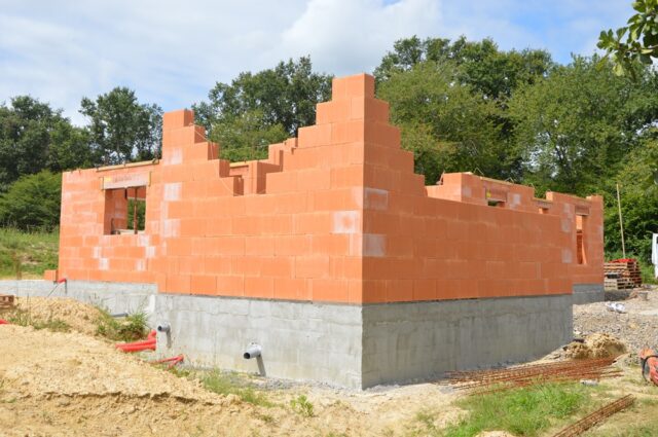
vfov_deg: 34.1
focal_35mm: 39
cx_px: 329
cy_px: 218
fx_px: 712
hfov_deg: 49.6
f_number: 9
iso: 100
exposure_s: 1/320
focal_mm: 26
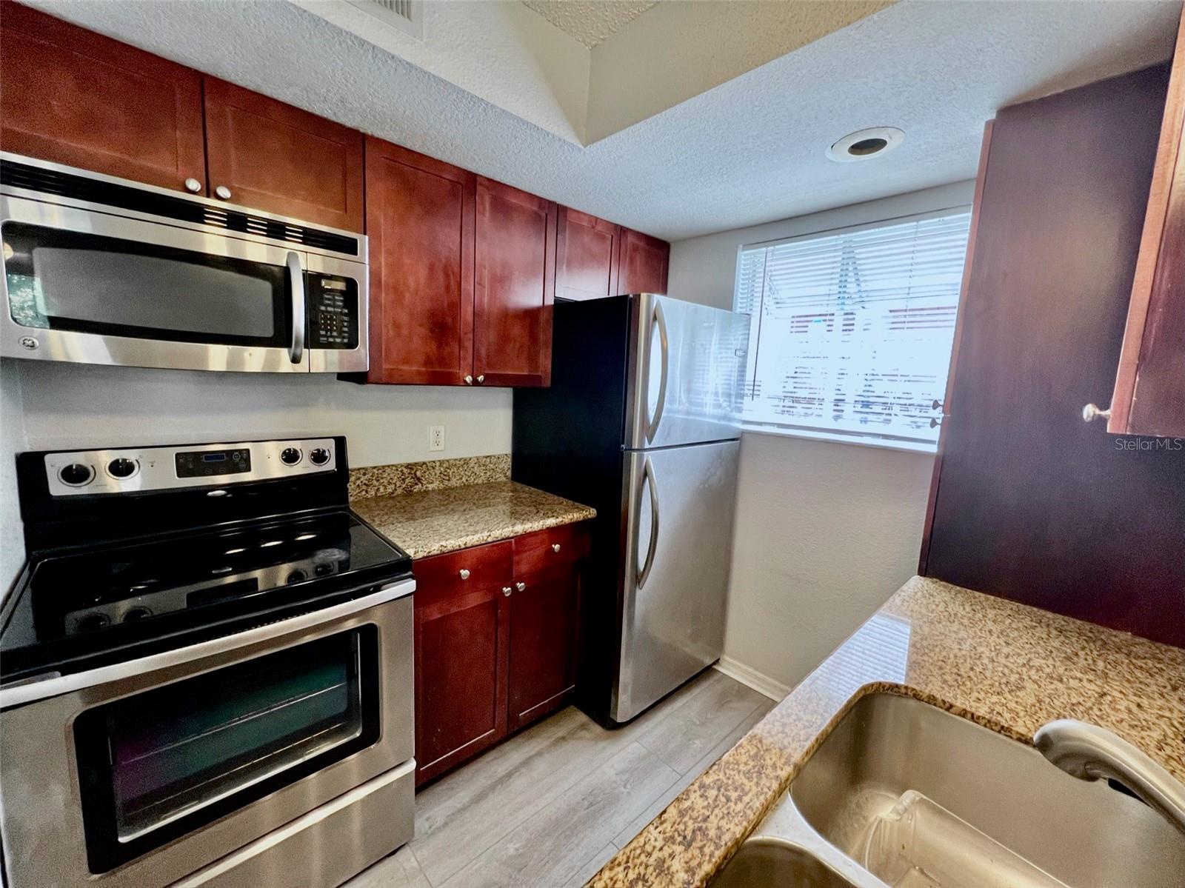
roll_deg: -3.2
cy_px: 444
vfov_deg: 89.9
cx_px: 592
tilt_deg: -8.6
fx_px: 445
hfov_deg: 106.2
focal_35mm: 13
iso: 250
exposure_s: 1/120
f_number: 1.8
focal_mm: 1.57
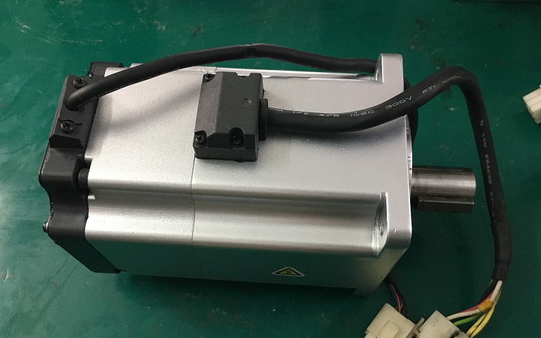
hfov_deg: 61.2
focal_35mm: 31
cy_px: 202
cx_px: 269
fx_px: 457
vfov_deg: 40.5
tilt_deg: -66.1
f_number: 2.2
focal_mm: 4.15
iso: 160
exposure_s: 1/33
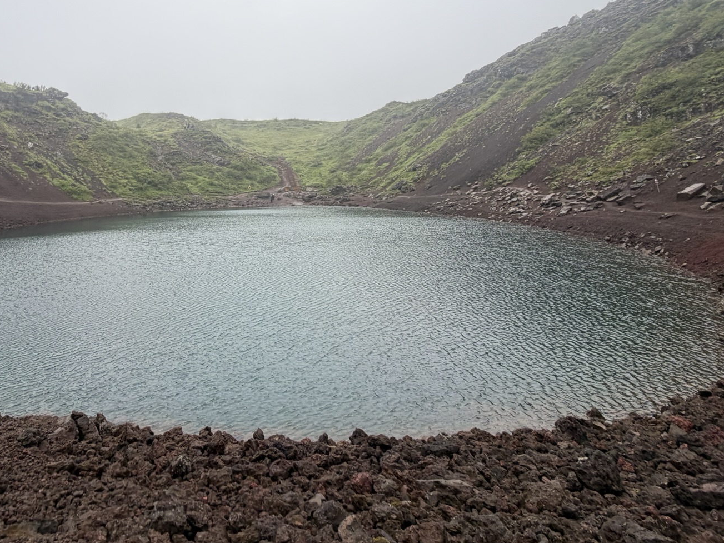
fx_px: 460
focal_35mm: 22
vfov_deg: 57.3
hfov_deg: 74.4
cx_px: 252
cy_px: 122
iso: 40
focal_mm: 2.22
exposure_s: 1/130
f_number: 2.2
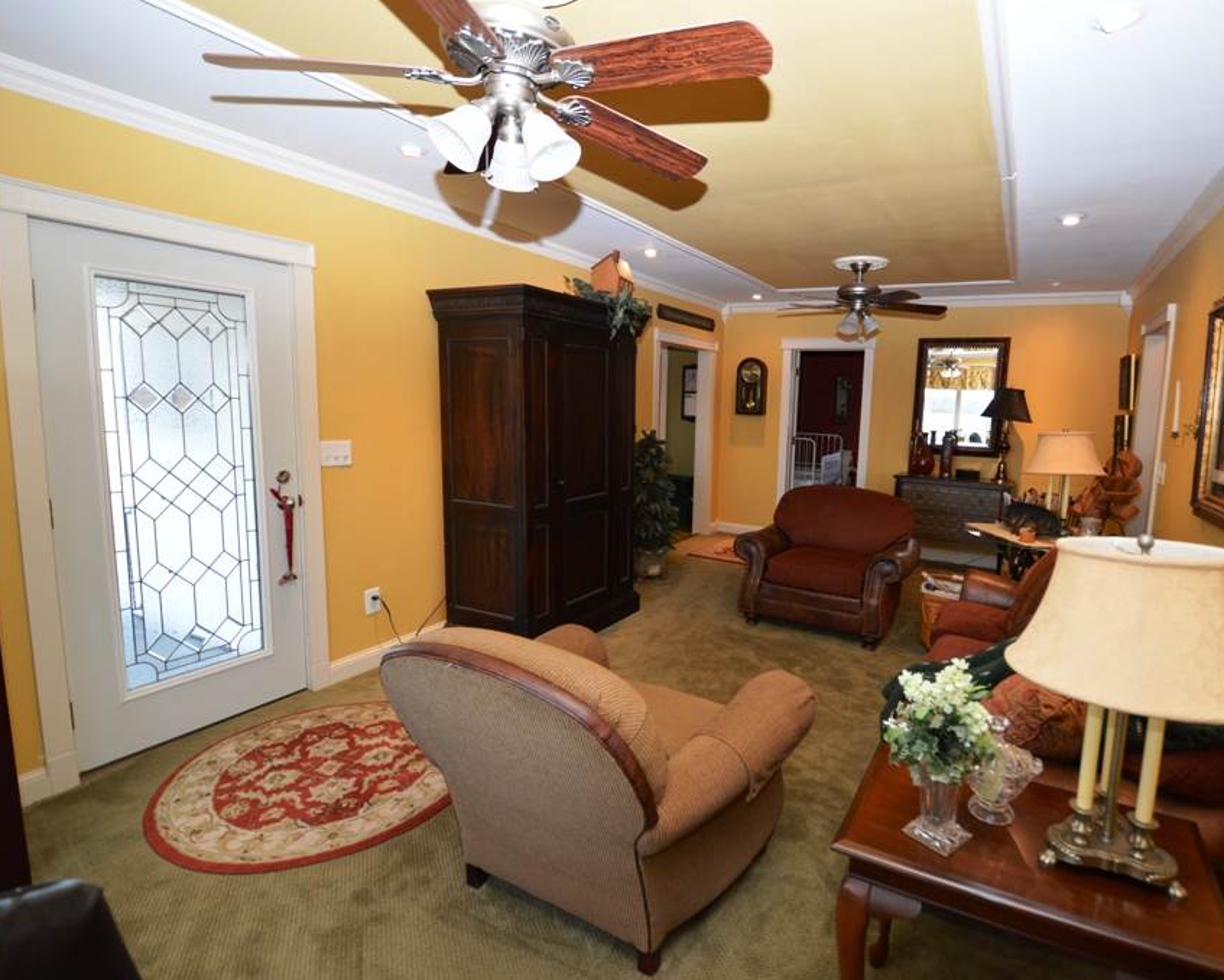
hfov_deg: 89.0
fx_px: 616
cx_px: 702
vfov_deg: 77.0
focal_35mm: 17
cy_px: 489
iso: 500
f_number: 3.5
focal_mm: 10
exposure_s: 1/60
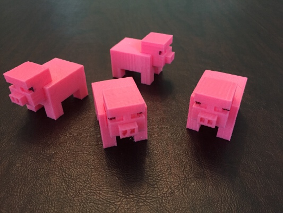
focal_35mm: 29
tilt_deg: -37.8
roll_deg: +0.3
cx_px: 142
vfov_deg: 48.2
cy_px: 106
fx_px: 237
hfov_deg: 61.6
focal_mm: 4.15
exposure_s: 1/30
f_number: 2.2
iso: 160
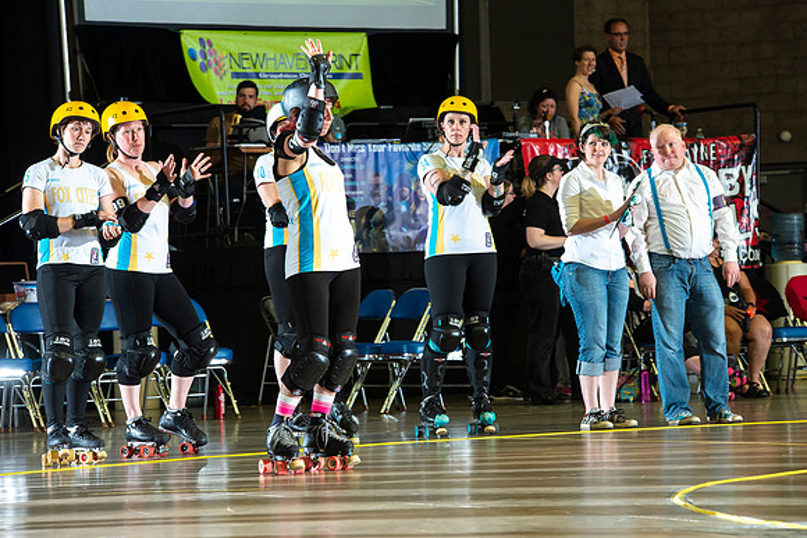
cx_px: 404
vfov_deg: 7.9
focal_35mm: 175
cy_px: 269
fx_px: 3924
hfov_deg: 11.7
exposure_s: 1/160
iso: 1600
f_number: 9
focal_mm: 175
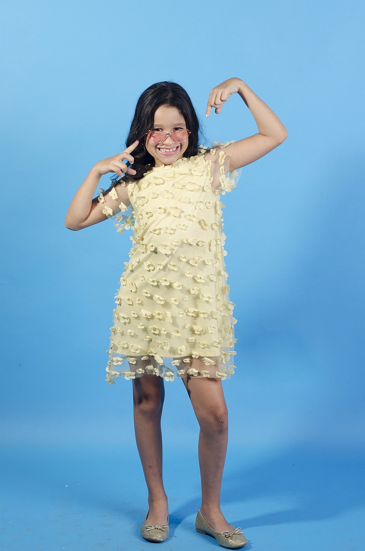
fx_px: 1604
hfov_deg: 13.0
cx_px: 182
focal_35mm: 105
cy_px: 276
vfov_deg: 19.5
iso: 200
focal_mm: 70
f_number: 9
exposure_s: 1/125
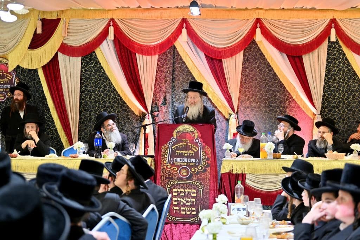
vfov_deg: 18.2
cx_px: 180
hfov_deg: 27.0
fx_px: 750
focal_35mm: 75
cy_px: 120
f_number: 2.8
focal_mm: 75
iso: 500
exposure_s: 1/250
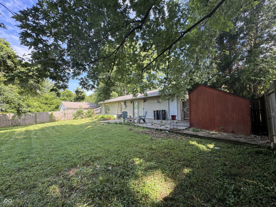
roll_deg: -0.1
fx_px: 112
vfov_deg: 85.7
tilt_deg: +3.7
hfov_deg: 102.1
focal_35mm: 14
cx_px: 138
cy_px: 104
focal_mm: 2.22
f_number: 2.2
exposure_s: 1/147
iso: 40
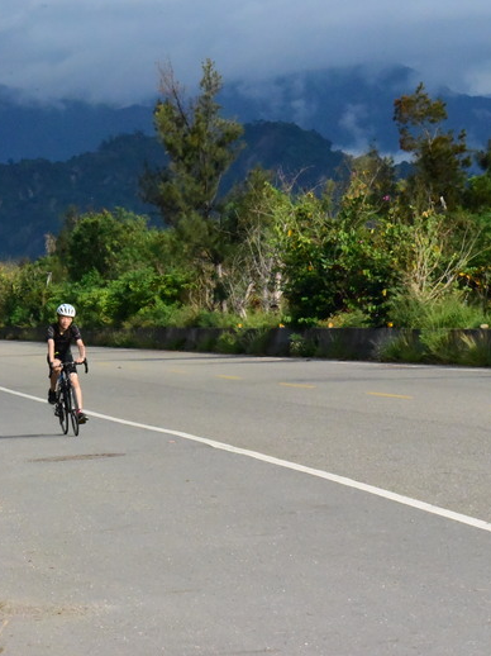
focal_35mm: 203
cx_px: 71
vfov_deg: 9.8
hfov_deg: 7.3
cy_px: 327
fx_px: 3842
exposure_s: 1/4000
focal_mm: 140
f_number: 25
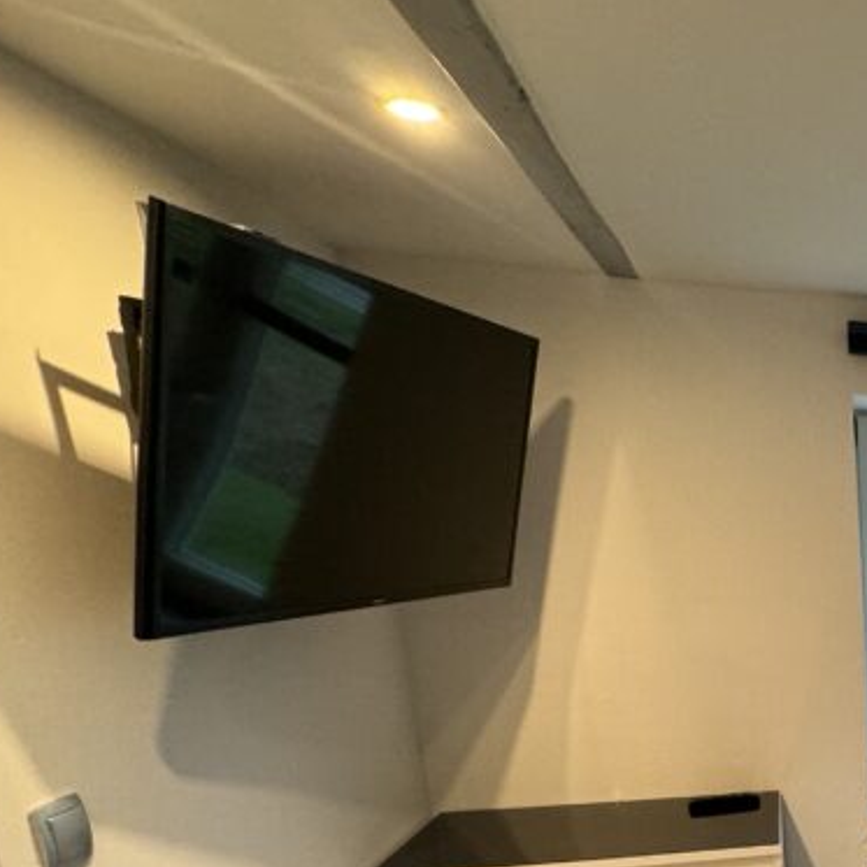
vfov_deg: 44.6
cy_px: 762
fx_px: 963
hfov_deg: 34.6
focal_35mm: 34
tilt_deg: -13.7
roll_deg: -0.8
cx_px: 1118
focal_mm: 2.22
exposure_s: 1/50
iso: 250
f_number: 2.2
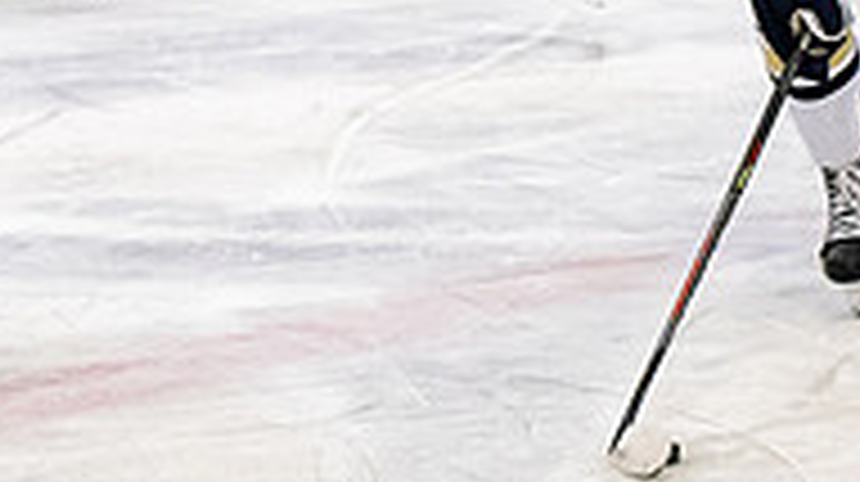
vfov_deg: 2.8
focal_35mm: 426
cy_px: -169
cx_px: 882
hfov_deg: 5.1
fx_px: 9705
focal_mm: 70
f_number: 3.2
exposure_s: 1/800
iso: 2000
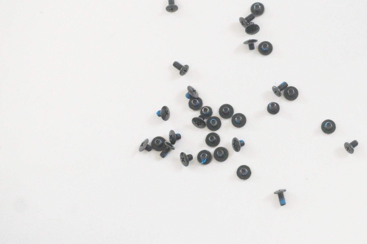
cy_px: 101
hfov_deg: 26.5
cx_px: 257
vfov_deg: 17.9
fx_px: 774
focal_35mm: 76
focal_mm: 34
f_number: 5.6
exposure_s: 1/250
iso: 6400
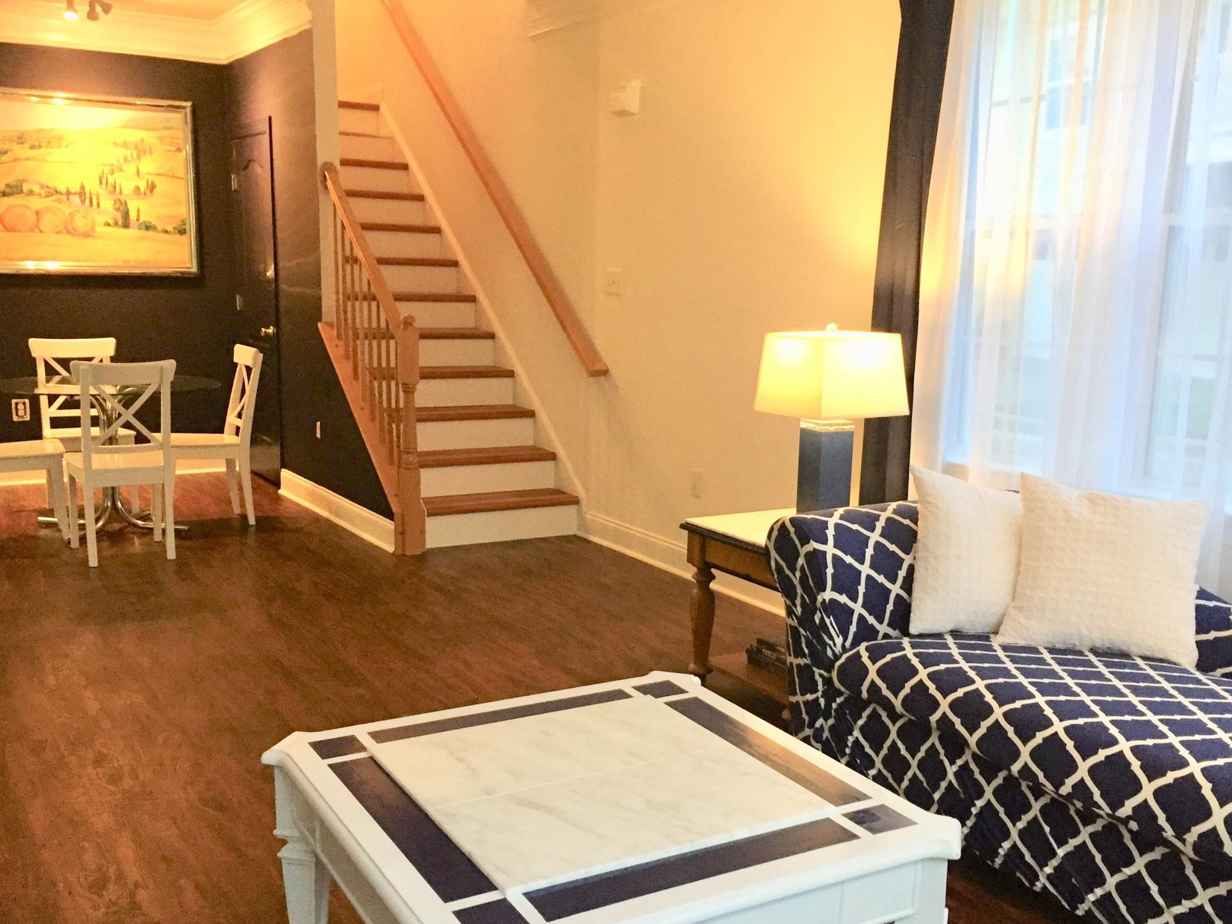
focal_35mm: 32
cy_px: 498
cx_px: 639
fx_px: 1139
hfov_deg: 56.8
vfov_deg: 44.1
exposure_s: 1/30
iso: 160
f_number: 2.2
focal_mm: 4.15
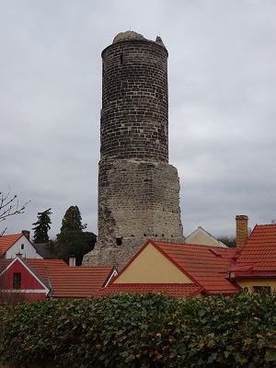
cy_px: 184
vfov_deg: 42.9
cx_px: 138
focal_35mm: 44
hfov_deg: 32.9
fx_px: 468
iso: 80
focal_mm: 7.58
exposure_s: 1/640
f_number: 4.5
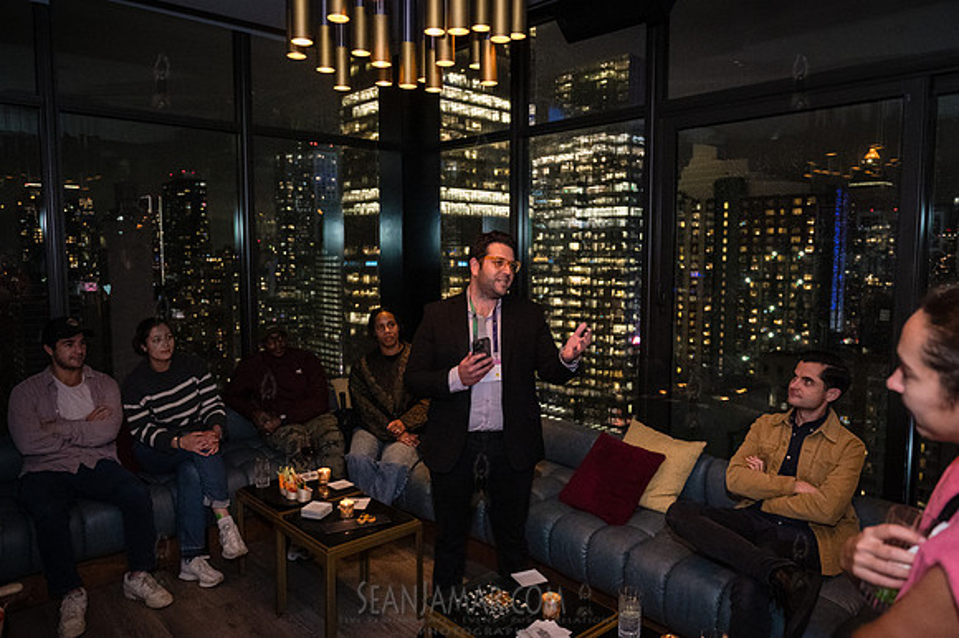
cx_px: 492
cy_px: 319
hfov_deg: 71.4
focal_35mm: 25
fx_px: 667
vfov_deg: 51.1
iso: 12800
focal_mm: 24
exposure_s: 1/320
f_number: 3.5
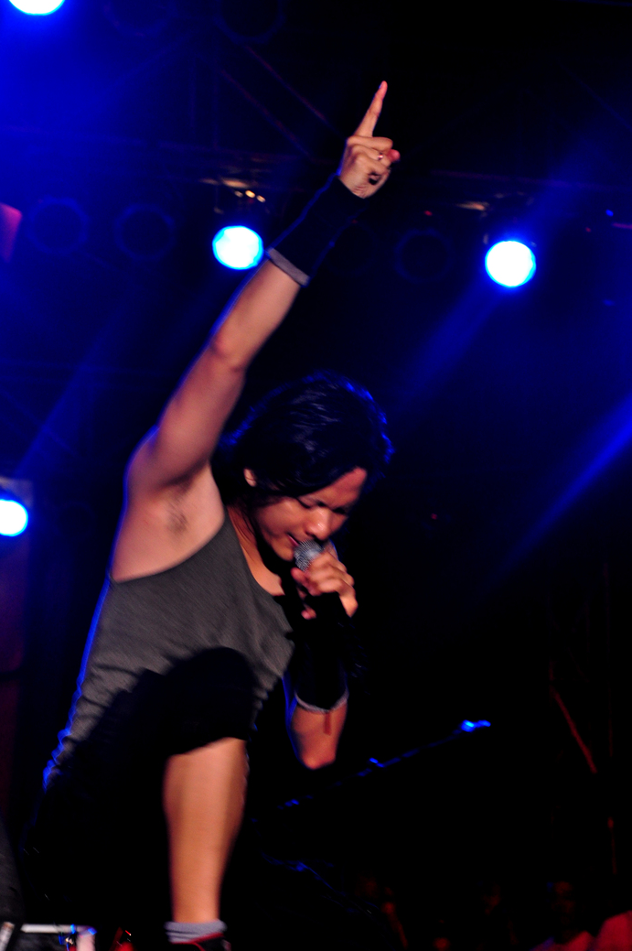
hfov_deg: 9.9
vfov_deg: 14.8
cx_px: 297
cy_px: 487
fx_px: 3666
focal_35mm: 139
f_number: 5.6
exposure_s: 1/15
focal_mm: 80
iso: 800
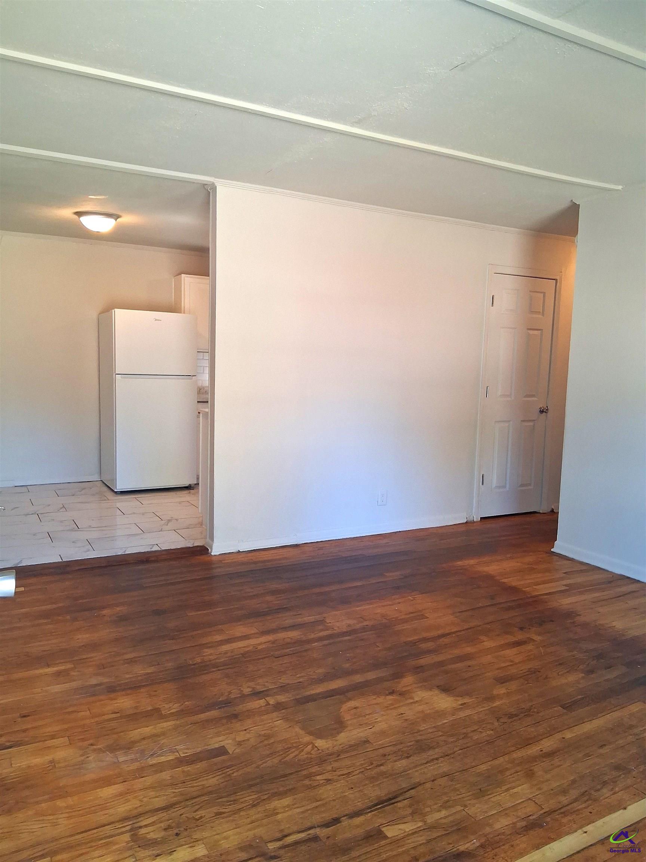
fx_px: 647
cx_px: 323
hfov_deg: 53.1
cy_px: 431
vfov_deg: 67.3
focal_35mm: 26
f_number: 1.8
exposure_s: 1/100
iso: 320
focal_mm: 3.98
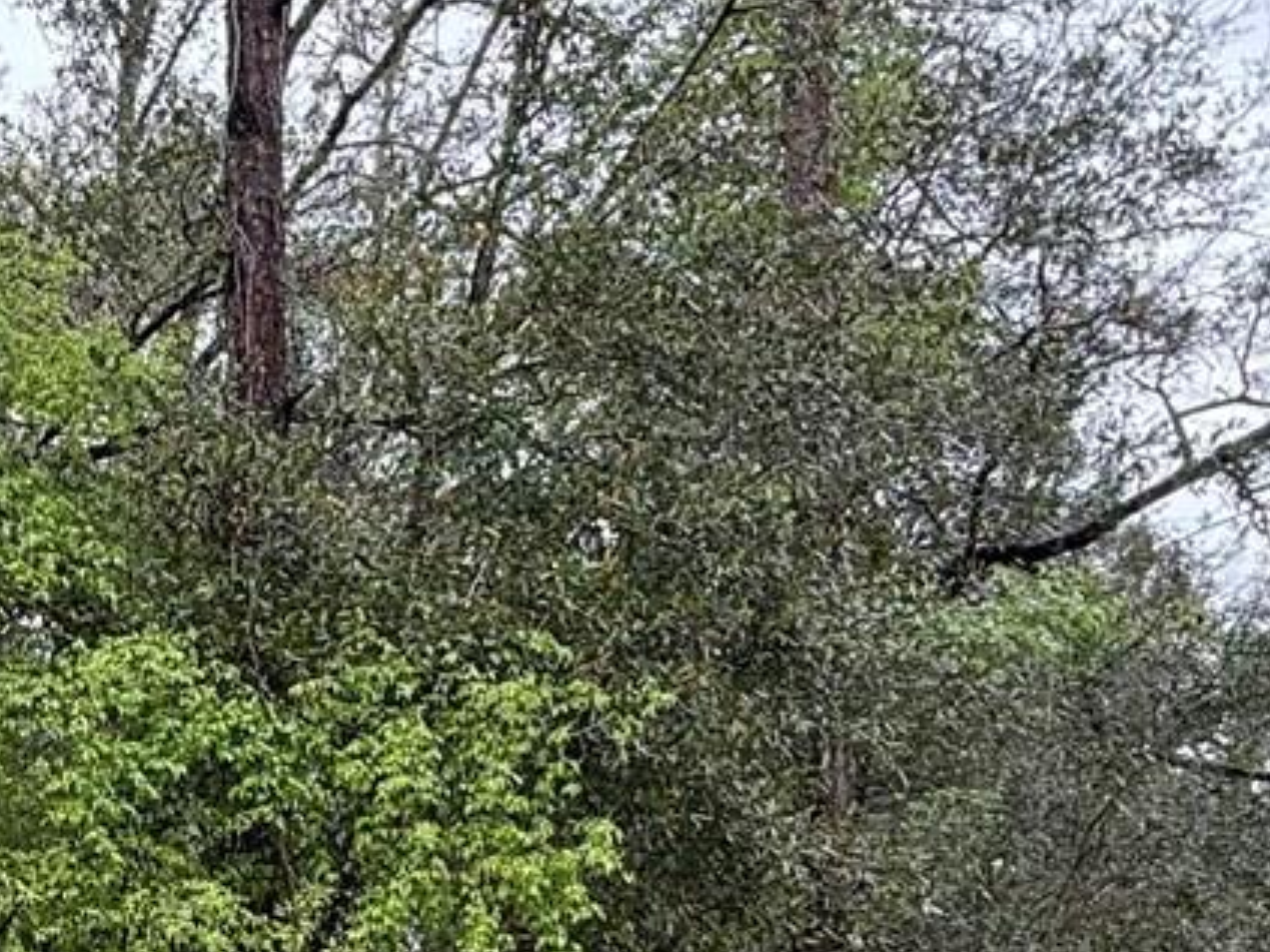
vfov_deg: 26.6
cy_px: 859
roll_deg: -1.3
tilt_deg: +5.2
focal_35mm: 53
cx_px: -24
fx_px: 1944
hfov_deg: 32.9
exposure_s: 1/100
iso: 64
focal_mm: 2.22
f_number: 2.2
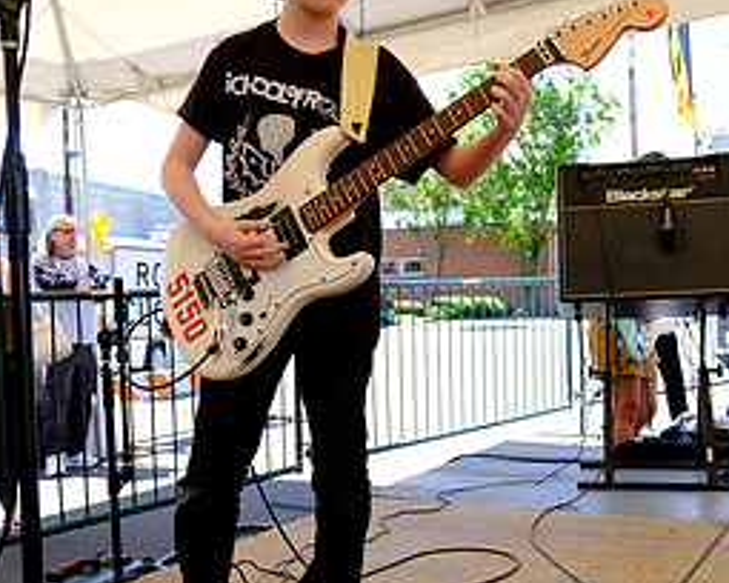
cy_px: 334
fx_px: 928
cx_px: 343
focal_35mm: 43
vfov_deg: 34.8
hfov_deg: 42.9
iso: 640
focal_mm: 17
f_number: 2.8
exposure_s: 1/2000
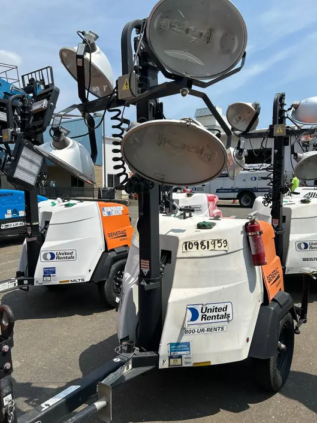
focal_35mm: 27
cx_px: 158
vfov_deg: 65.3
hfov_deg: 51.3
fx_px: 330
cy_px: 206
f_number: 1.5
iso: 50
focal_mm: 5.7
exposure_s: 1/6211
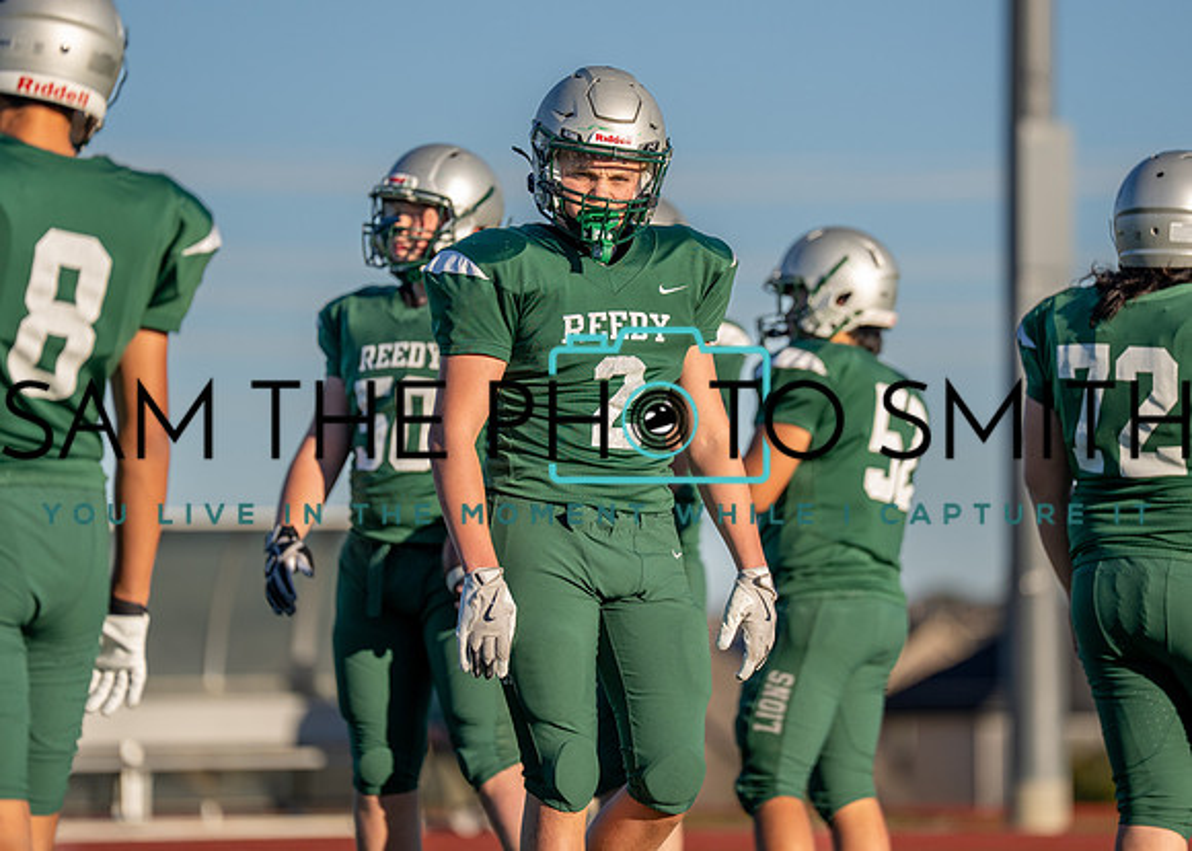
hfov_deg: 7.8
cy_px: 351
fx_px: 8695
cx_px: 652
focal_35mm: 257
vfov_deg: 5.6
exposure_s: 1/4000
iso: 320
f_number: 2.8
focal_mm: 200
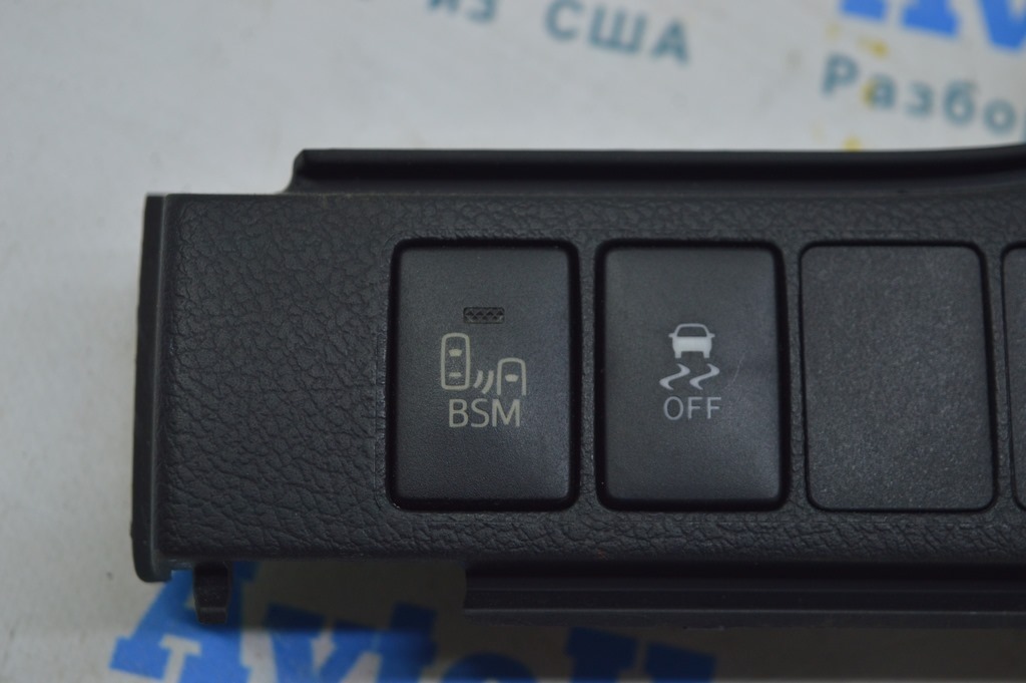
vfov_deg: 19.7
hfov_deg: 29.3
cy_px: 342
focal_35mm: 69
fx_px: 1965
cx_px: 513
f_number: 5
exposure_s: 1/50
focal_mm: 46
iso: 400
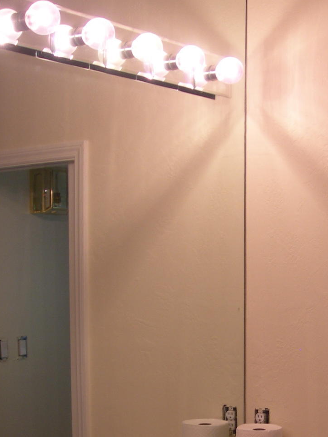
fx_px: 998
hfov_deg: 18.4
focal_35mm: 79
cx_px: 278
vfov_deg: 24.0
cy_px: 398
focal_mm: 7.8
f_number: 2.8
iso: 50
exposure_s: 1/36.7
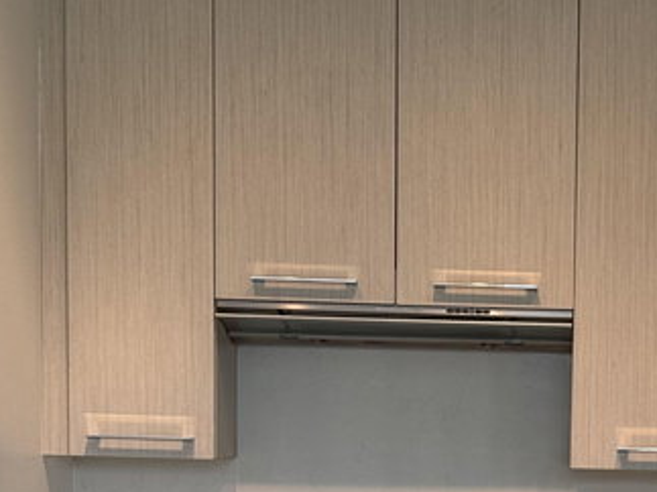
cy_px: 608
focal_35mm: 119
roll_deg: -1.2
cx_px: 667
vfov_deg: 12.1
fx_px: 2258
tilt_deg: -5.3
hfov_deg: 16.2
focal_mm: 6.76
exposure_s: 1/196
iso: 64
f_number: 1.78
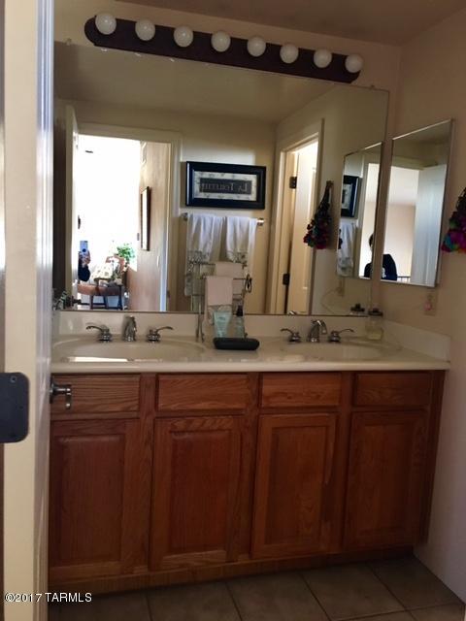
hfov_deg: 48.2
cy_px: 310
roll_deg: -2.2
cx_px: 233
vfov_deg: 61.7
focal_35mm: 29
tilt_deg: -4.9
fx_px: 521
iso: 200
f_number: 2.2
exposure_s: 1/17
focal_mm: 4.15
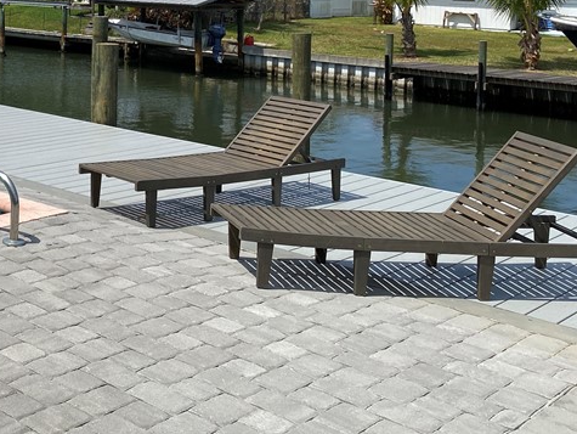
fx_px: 934
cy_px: -12
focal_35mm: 56
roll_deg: -1.3
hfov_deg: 31.8
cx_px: 4
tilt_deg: -0.9
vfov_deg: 24.8
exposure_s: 1/3610
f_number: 1.8
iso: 32
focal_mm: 4.25
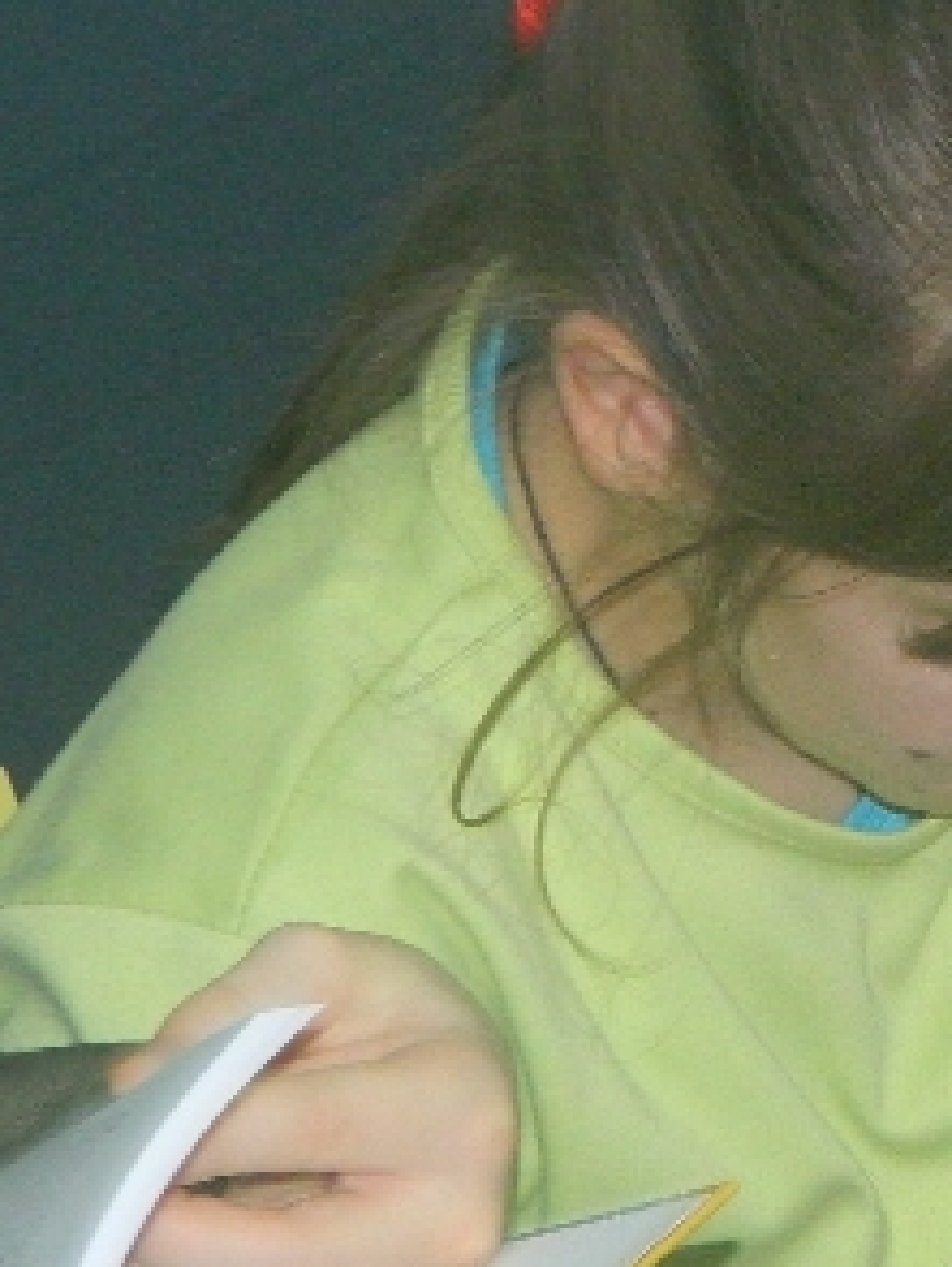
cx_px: 984
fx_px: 10692
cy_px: 500
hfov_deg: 5.1
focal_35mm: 292
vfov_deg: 6.8
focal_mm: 15.1
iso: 200
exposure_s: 1/30
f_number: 4.2
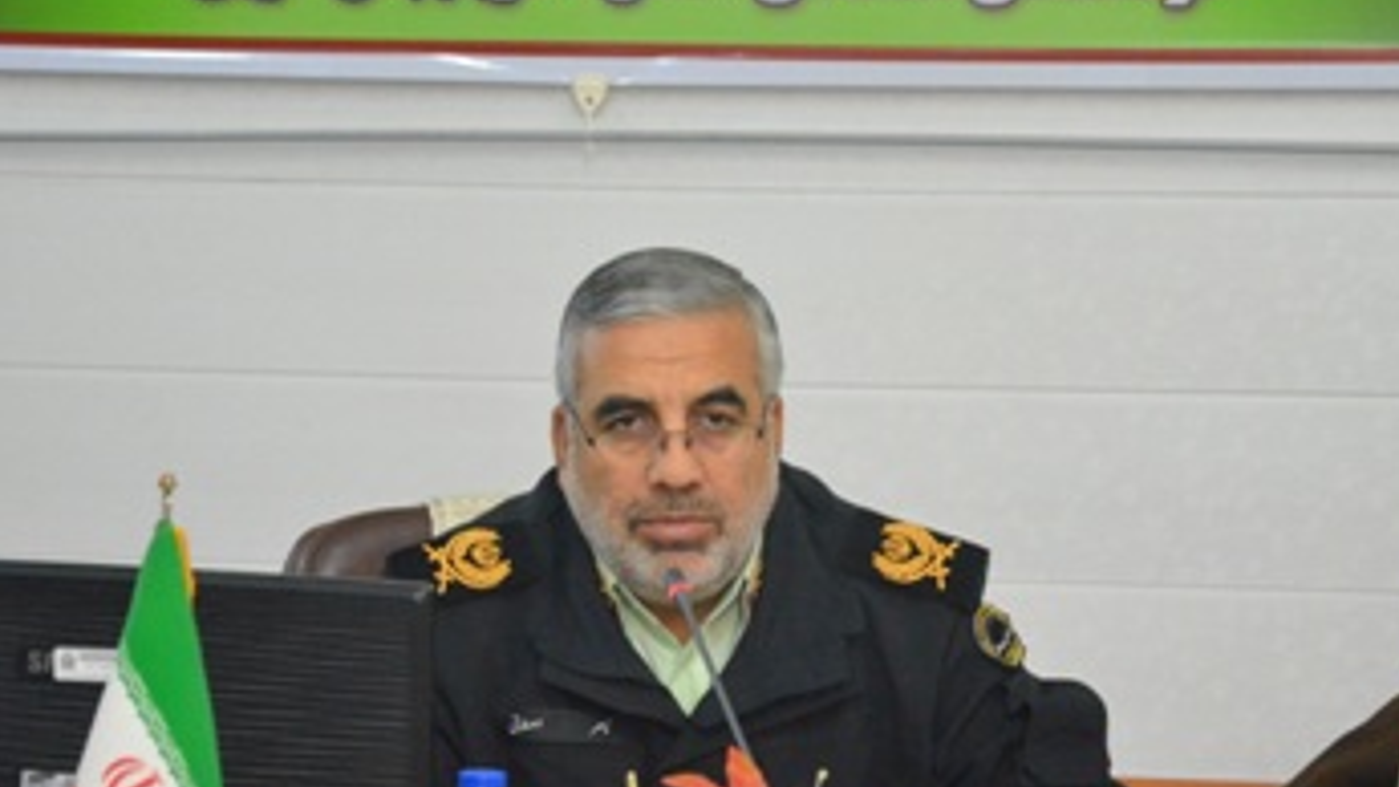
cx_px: 742
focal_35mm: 163
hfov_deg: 13.2
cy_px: 546
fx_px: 6046
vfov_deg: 7.4
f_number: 5.3
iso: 6400
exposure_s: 1/100
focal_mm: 80
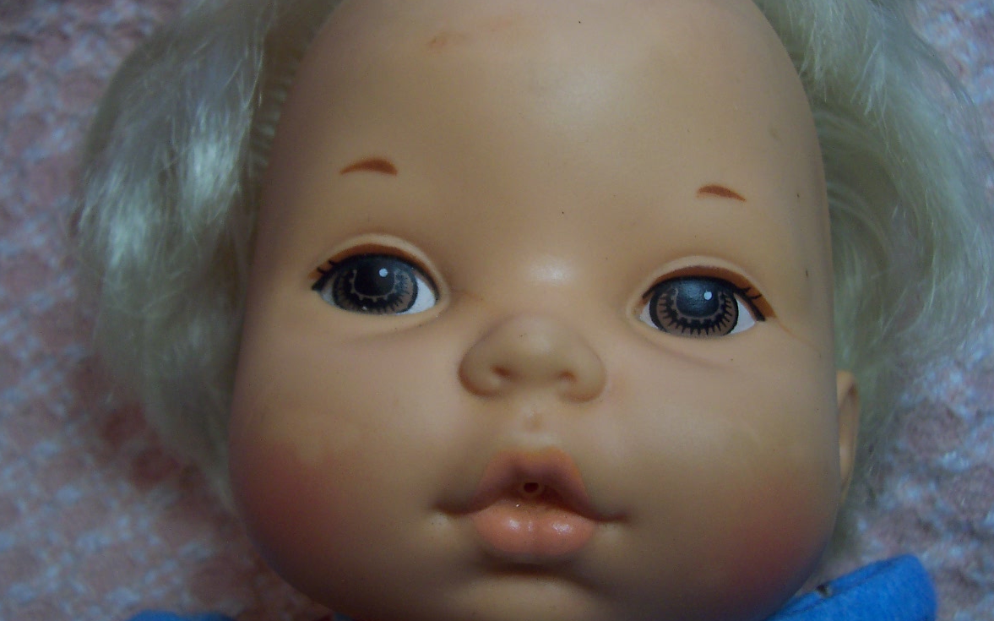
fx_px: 1083
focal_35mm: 40
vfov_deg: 31.9
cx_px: 497
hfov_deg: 49.3
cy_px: 262
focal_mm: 5.6
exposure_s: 1/90
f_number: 2.8
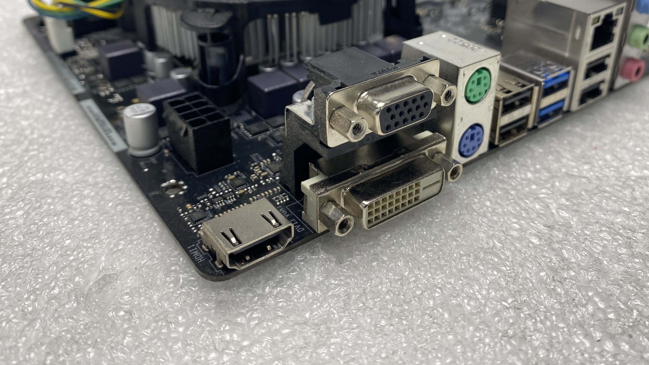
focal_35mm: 32
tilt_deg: -27.3
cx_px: 341
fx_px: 551
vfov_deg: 36.1
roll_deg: +0.9
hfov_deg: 61.0
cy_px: 104
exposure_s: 1/122
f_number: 1.8
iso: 64
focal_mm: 4.25
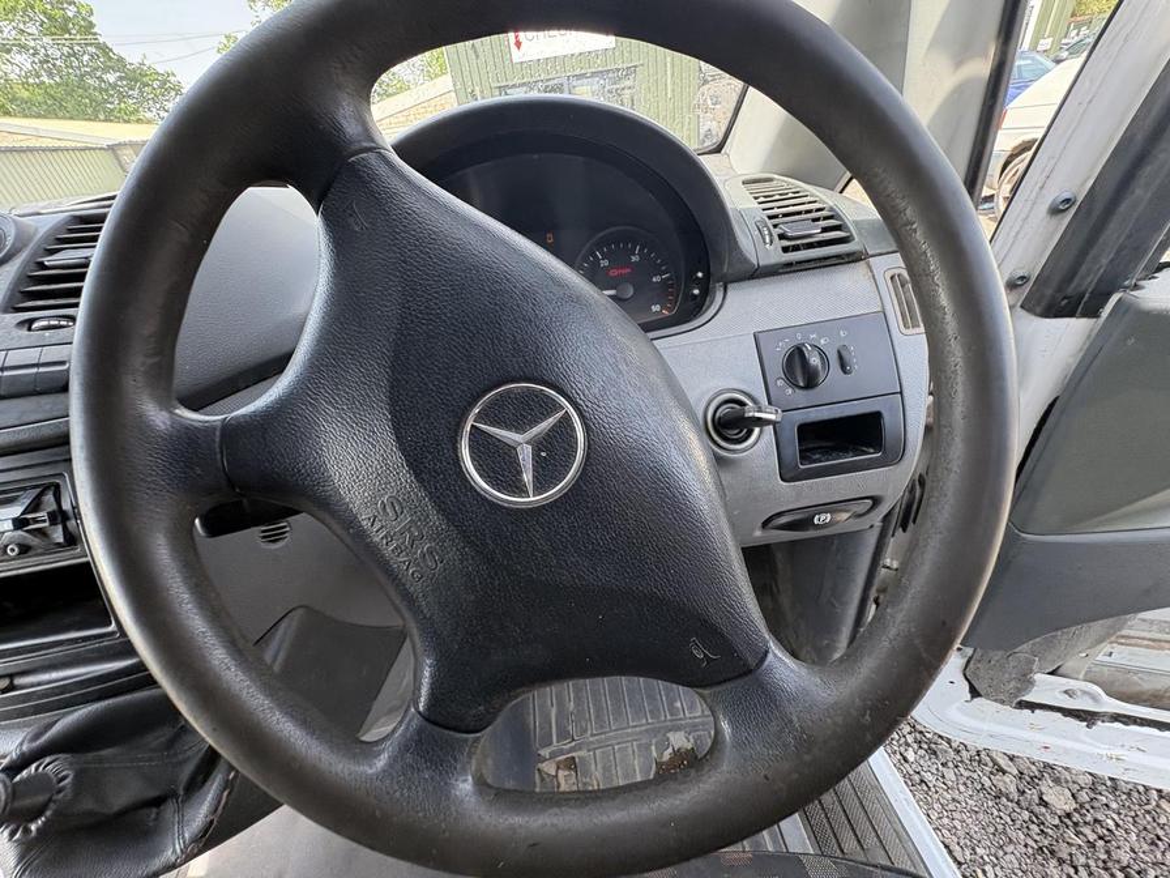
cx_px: 585
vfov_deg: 85.7
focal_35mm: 14
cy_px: 439
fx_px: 473
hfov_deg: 102.1
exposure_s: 1/141
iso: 100
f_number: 2.2
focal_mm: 2.22
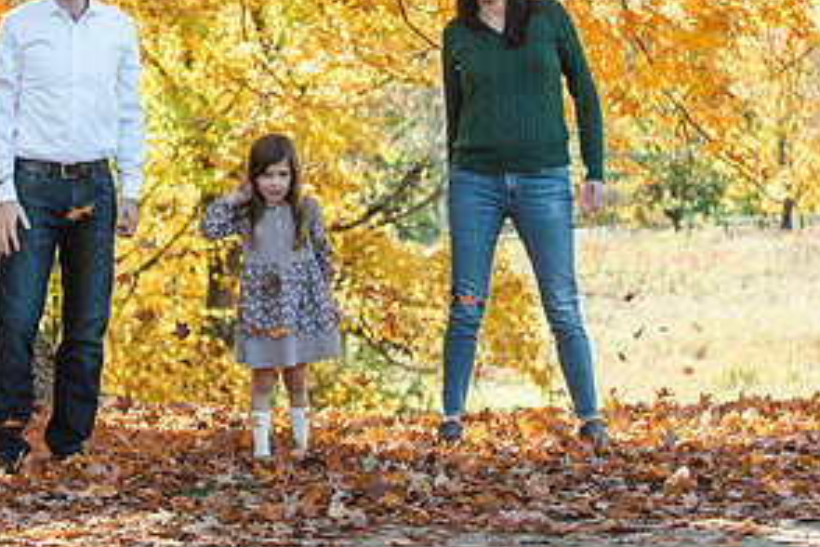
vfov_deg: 9.9
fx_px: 3143
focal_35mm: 138
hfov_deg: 14.8
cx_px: 257
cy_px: 77
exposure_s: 1/2500
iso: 500
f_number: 4
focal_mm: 70
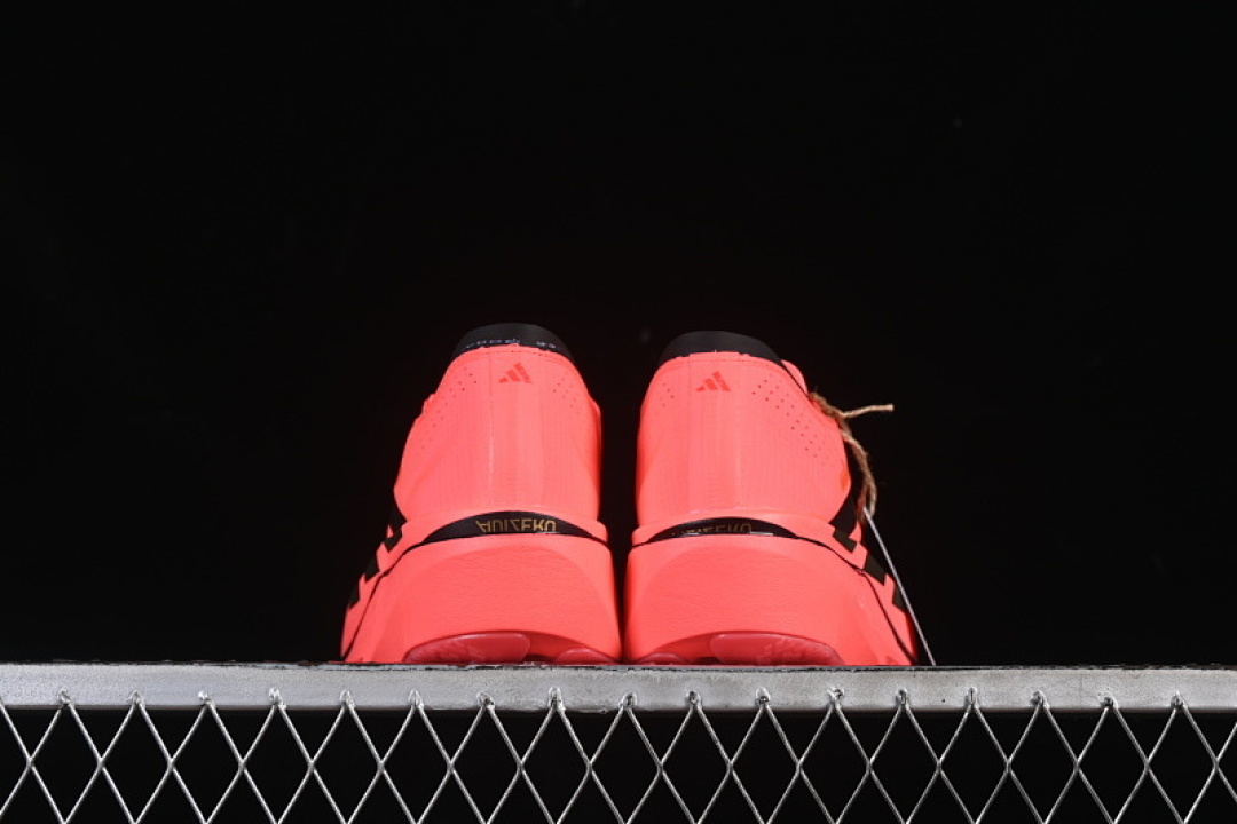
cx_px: 618
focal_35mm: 75
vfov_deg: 18.2
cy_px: 412
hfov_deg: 27.0
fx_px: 2577
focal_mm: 50
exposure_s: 1/80
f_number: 8
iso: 160
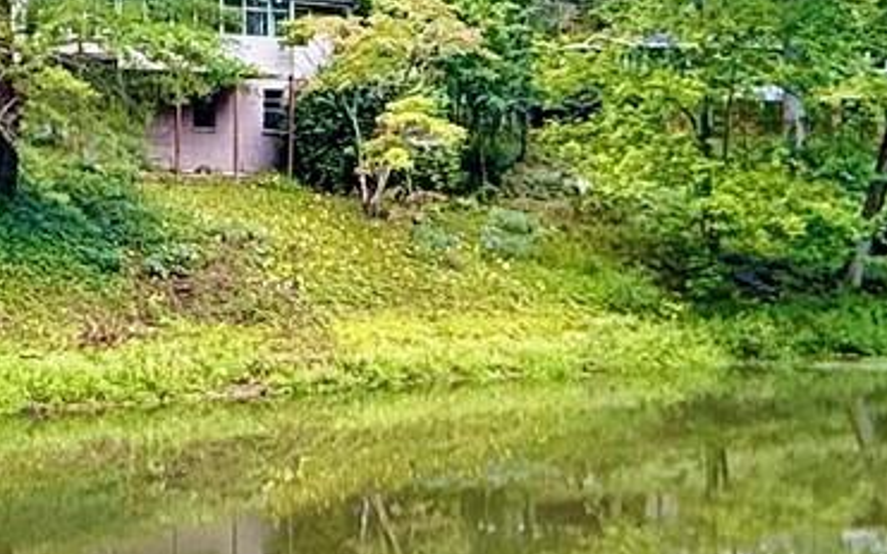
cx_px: 335
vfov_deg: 15.7
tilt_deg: +6.6
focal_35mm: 82
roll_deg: +0.9
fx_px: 1983
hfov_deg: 25.1
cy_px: 57
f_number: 2.2
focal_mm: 2.22
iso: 64
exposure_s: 1/145
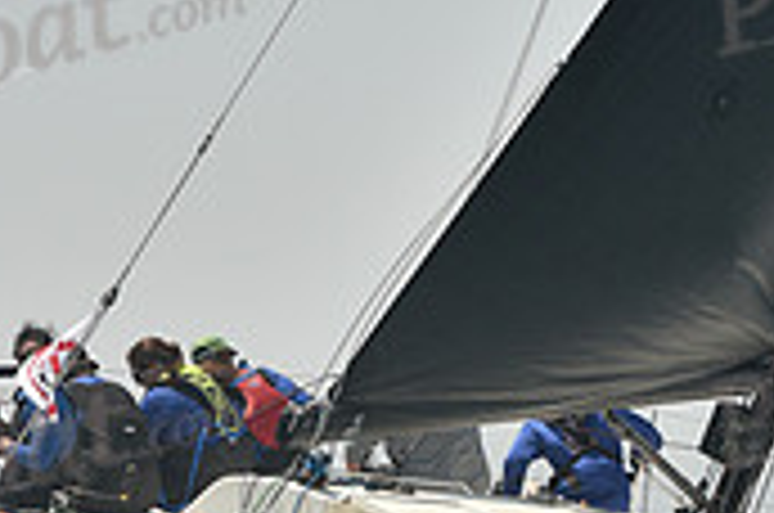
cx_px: 482
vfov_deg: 4.0
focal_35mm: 338
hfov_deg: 6.1
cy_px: 650
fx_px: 7253
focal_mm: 100
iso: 250
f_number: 6.3
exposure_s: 1/640
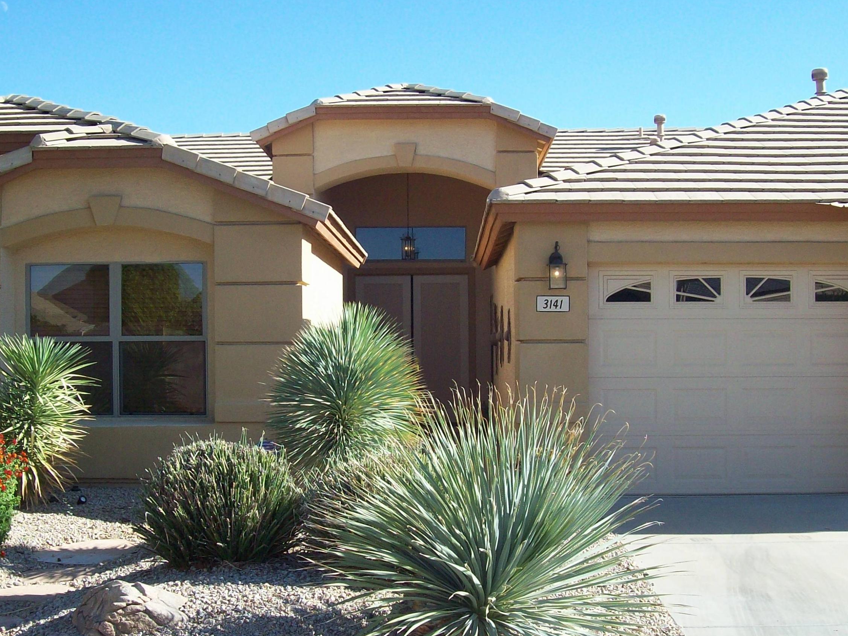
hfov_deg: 39.6
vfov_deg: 30.3
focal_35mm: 48
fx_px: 1176
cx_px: 402
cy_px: 329
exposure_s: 1/290
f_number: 4.8
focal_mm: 6
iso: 80
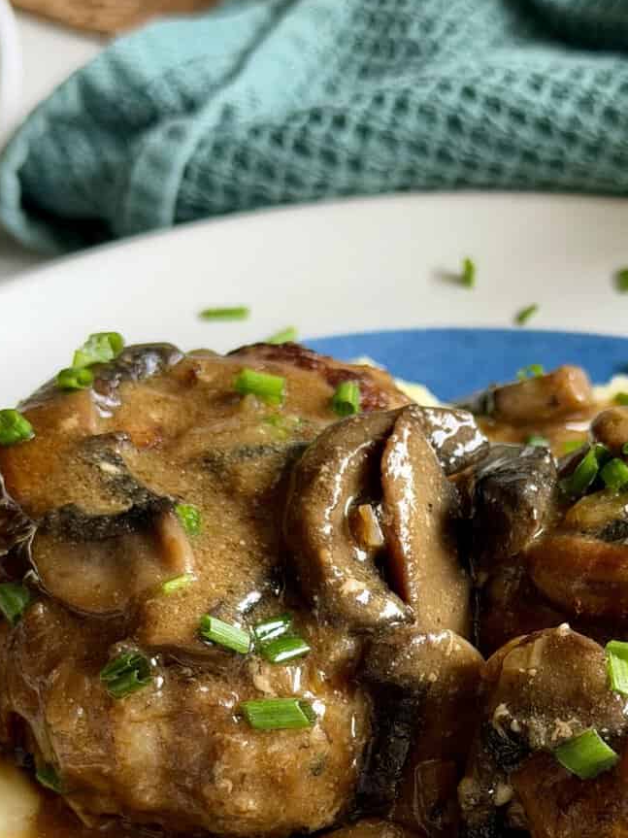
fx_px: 2153
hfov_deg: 16.5
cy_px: 675
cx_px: 449
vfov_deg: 21.7
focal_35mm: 89
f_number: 1.78
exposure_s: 1/86
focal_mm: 6.76
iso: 100
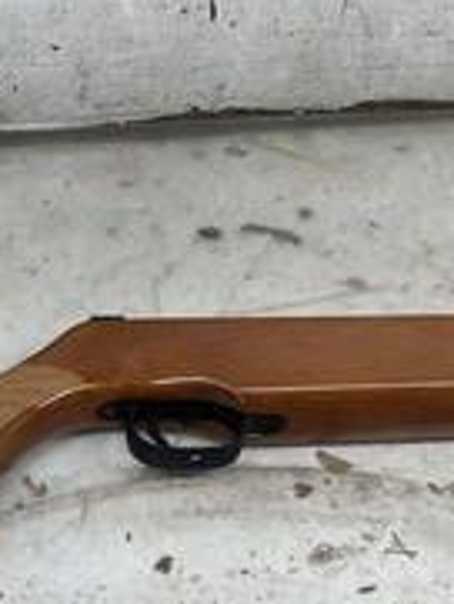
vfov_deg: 30.2
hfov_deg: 21.7
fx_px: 1118
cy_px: 354
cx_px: -53
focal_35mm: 64
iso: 32
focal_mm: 3
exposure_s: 1/120
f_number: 1.8
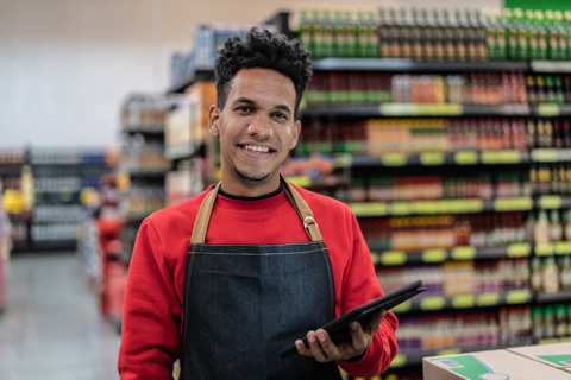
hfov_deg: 39.6
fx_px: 793
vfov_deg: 27.0
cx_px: 286
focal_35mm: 50
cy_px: 190
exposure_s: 1/200
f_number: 1.4
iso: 800
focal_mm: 50
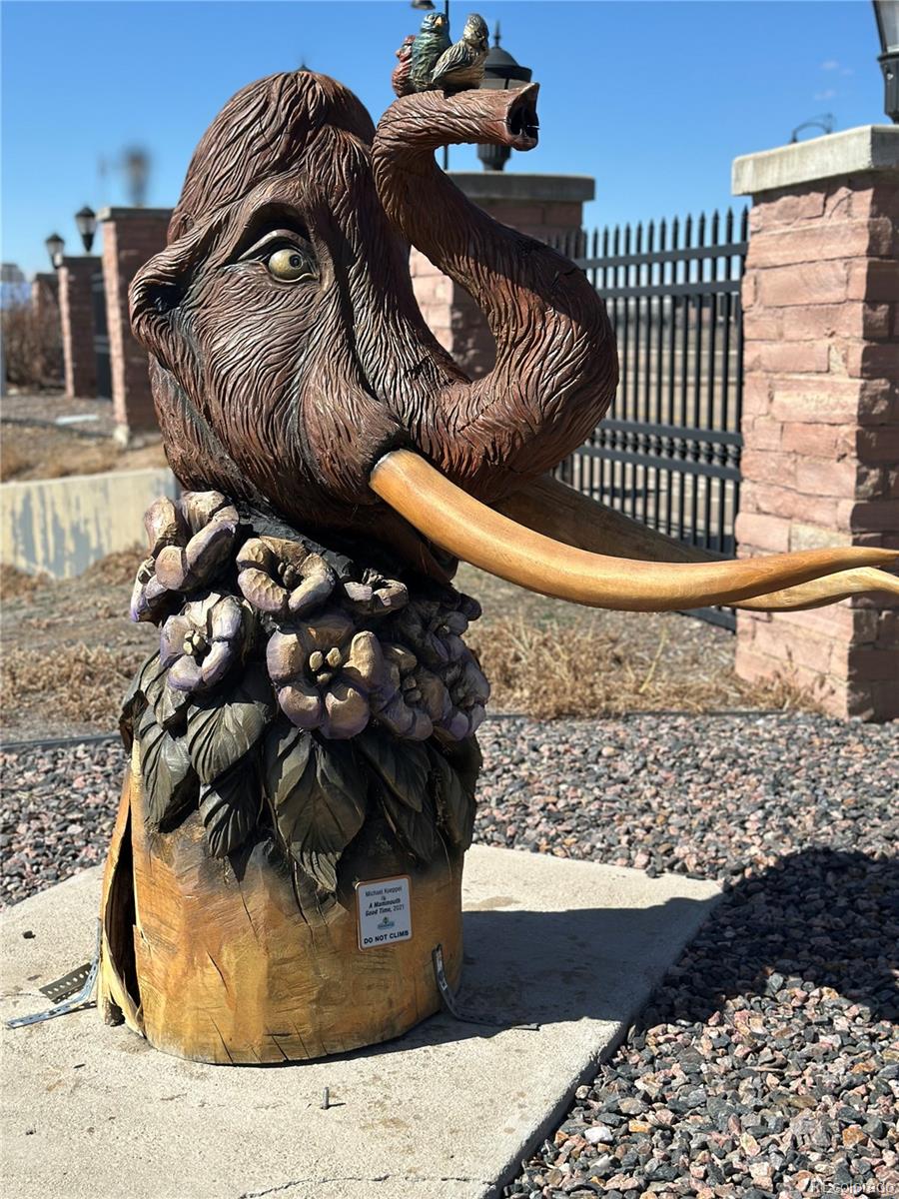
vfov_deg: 39.7
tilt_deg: -8.0
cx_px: 450
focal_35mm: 48
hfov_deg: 30.3
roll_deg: -0.5
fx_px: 1662
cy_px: 600
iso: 80
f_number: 1.78
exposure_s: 1/5263
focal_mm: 6.86
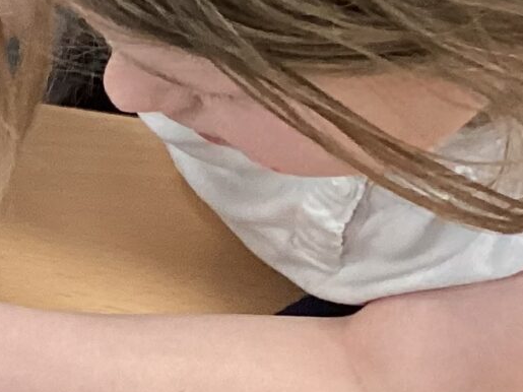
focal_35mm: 154
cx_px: -461
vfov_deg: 9.6
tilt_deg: -53.4
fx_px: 2326
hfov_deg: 11.7
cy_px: 273
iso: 160
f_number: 2.4
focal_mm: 3.3
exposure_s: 1/50
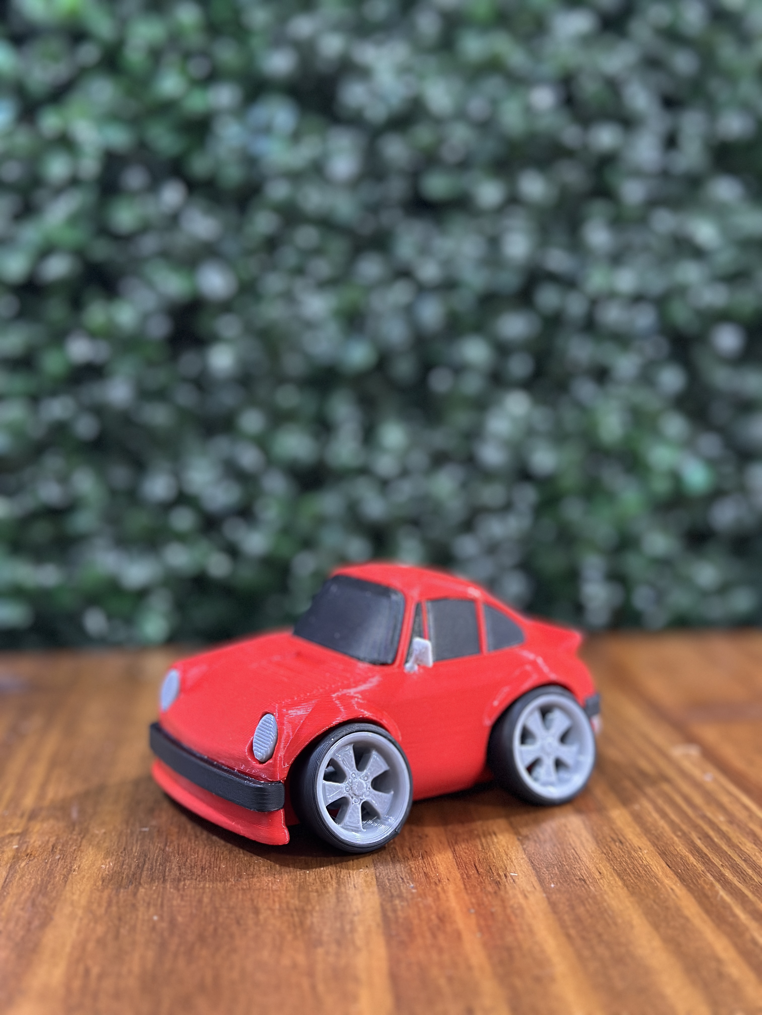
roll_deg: -0.2
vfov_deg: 39.7
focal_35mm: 48
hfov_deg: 30.3
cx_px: 381
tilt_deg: -7.1
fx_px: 1409
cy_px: 508
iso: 640
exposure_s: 1/25
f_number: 1.78
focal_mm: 6.86
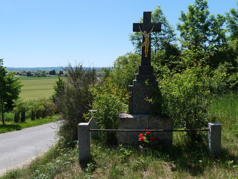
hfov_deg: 49.0
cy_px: 90
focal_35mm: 38
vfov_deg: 37.7
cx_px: 119
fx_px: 261
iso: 200
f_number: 8
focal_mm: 19
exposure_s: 1/400
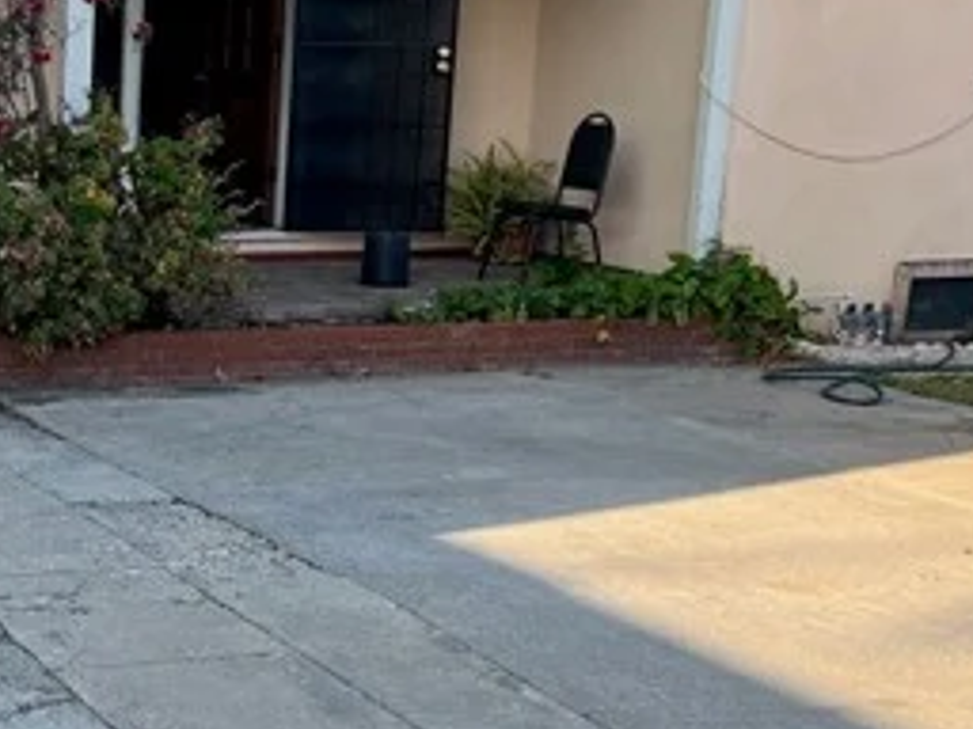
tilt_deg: -11.3
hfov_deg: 27.3
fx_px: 1827
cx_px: -95
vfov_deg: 22.6
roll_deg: -1.5
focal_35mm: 65
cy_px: 433
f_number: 1.5
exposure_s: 1/625
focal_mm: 5.7
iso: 50
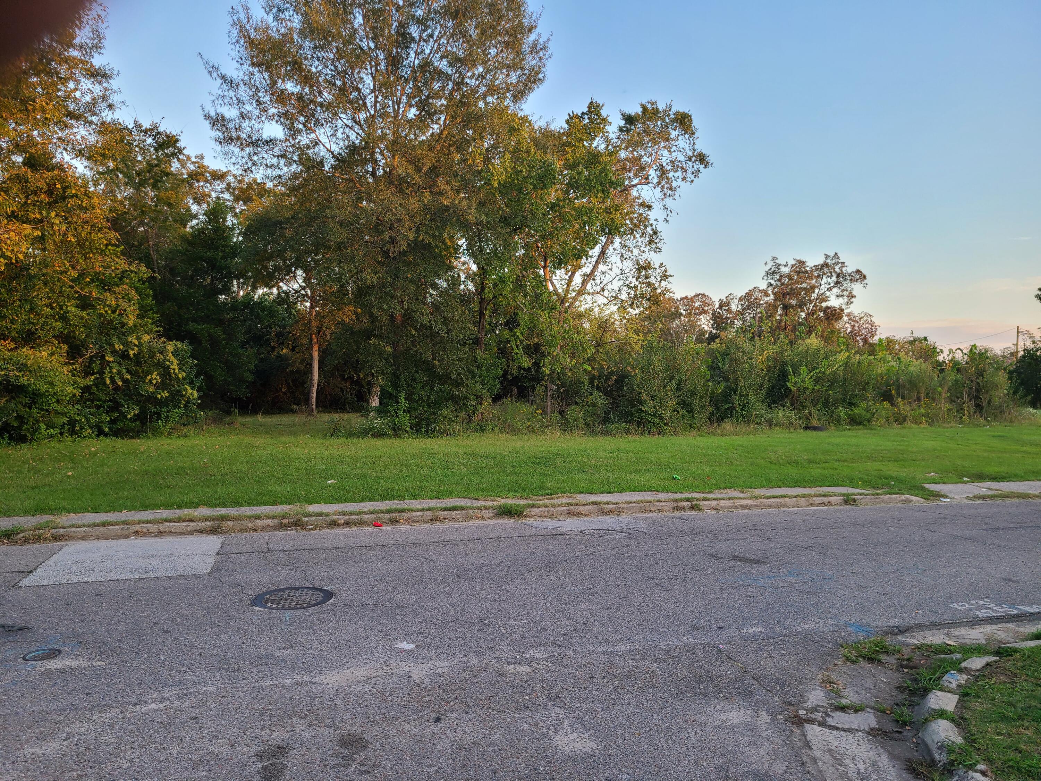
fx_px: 782
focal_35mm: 26
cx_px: 520
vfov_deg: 53.1
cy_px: 390
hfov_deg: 67.3
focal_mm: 5.4
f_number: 1.8
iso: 40
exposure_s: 1/177
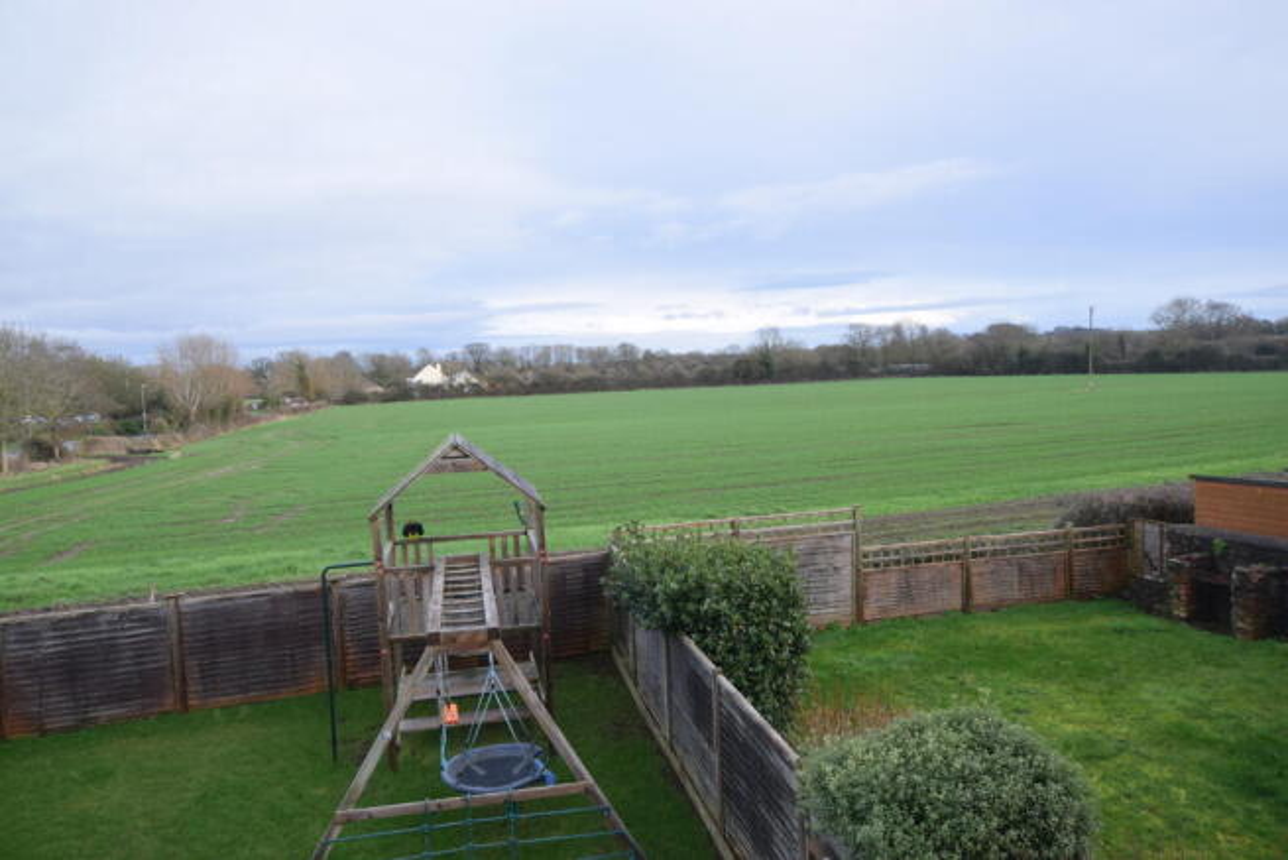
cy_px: 430
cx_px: 644
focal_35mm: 26
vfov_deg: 50.4
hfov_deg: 70.4
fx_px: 912
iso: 400
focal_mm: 17
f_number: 7.1
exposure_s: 1/200
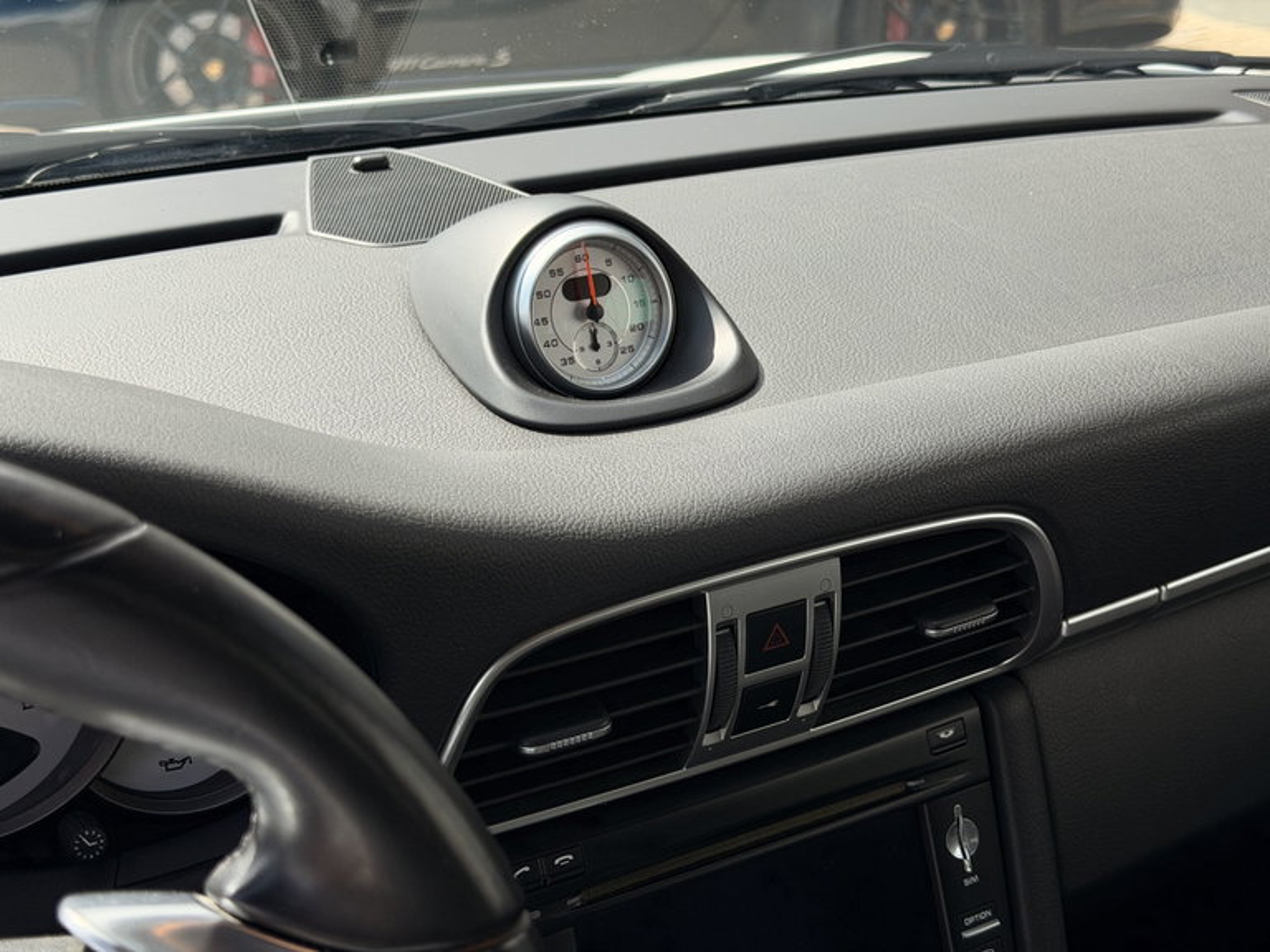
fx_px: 1761
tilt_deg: -21.0
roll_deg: +1.6
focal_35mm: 48
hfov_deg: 39.7
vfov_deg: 30.3
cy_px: 476
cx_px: 635
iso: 64
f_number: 1.78
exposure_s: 1/2146
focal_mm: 6.76
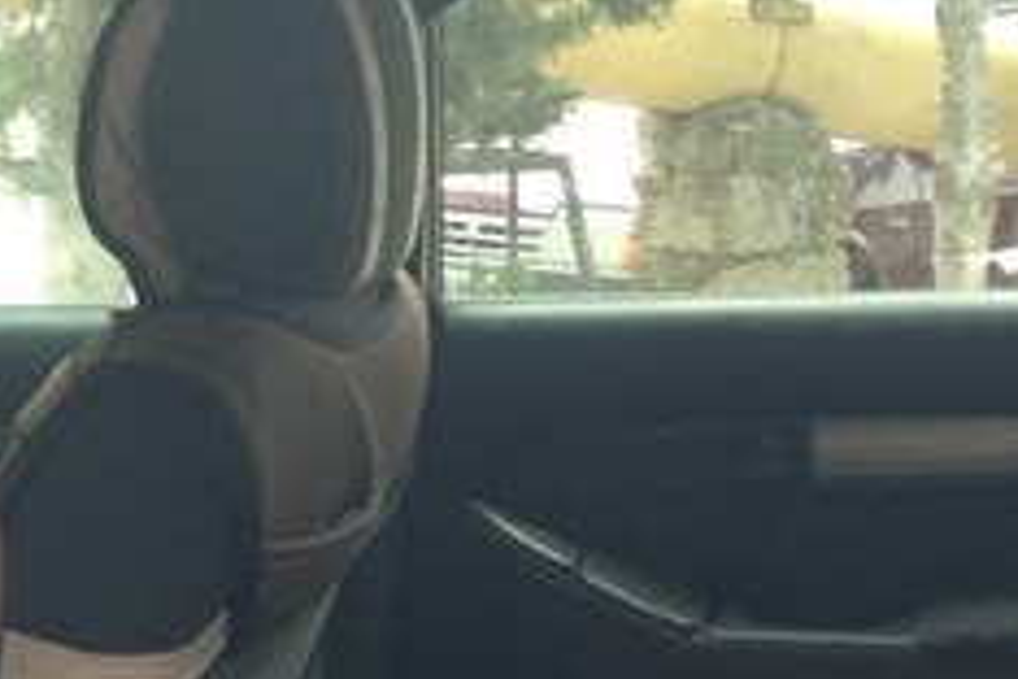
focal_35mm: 97
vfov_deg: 13.2
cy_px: 1069
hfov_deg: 21.0
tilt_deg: -21.0
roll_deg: +2.9
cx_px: 561
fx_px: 2743
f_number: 2.4
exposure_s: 1/24
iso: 50
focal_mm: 4.12
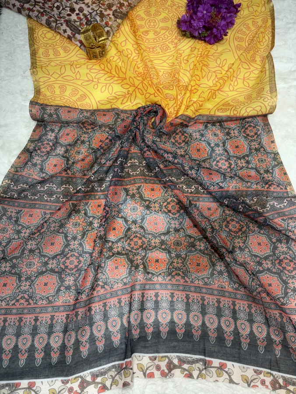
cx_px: 148
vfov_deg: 67.3
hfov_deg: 53.1
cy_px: 197
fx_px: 296
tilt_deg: -68.6
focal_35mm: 26
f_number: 1.6
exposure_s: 1/130
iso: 32
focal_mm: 5.96
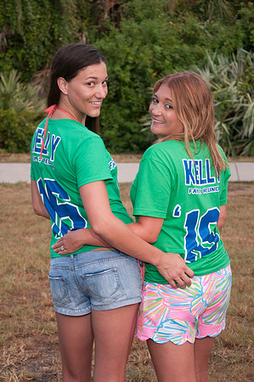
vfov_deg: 21.9
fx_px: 986
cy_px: 191
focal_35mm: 93
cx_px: 127
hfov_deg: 14.7
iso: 400
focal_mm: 62
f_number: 5.6
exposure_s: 1/60
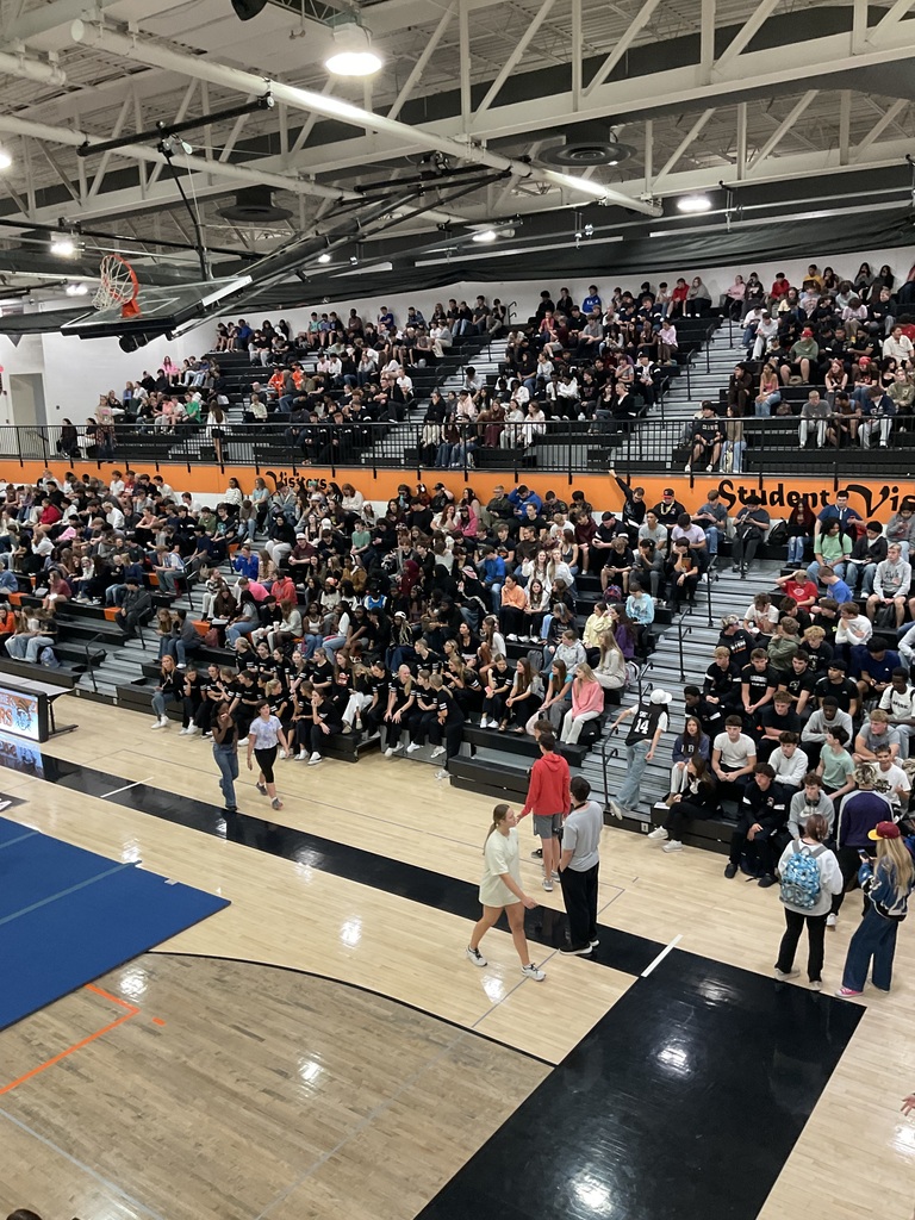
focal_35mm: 29
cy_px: 610
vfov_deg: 61.7
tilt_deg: -12.5
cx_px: 458
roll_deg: -0.4
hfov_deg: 48.2
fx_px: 1022
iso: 100
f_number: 1.8
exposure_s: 1/60
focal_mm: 3
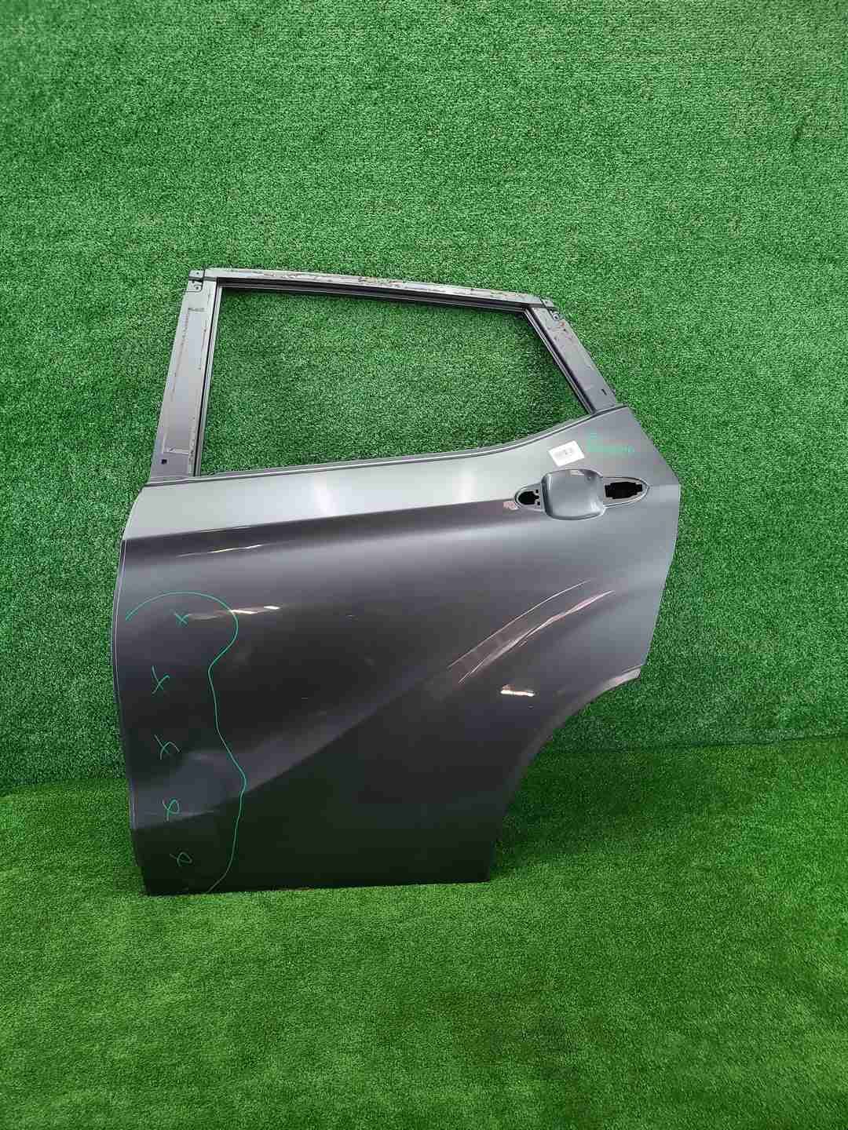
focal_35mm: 26
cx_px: 424
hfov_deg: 53.1
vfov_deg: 67.3
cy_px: 565
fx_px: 849
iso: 129
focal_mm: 5.4
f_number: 1.8
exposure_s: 1/50
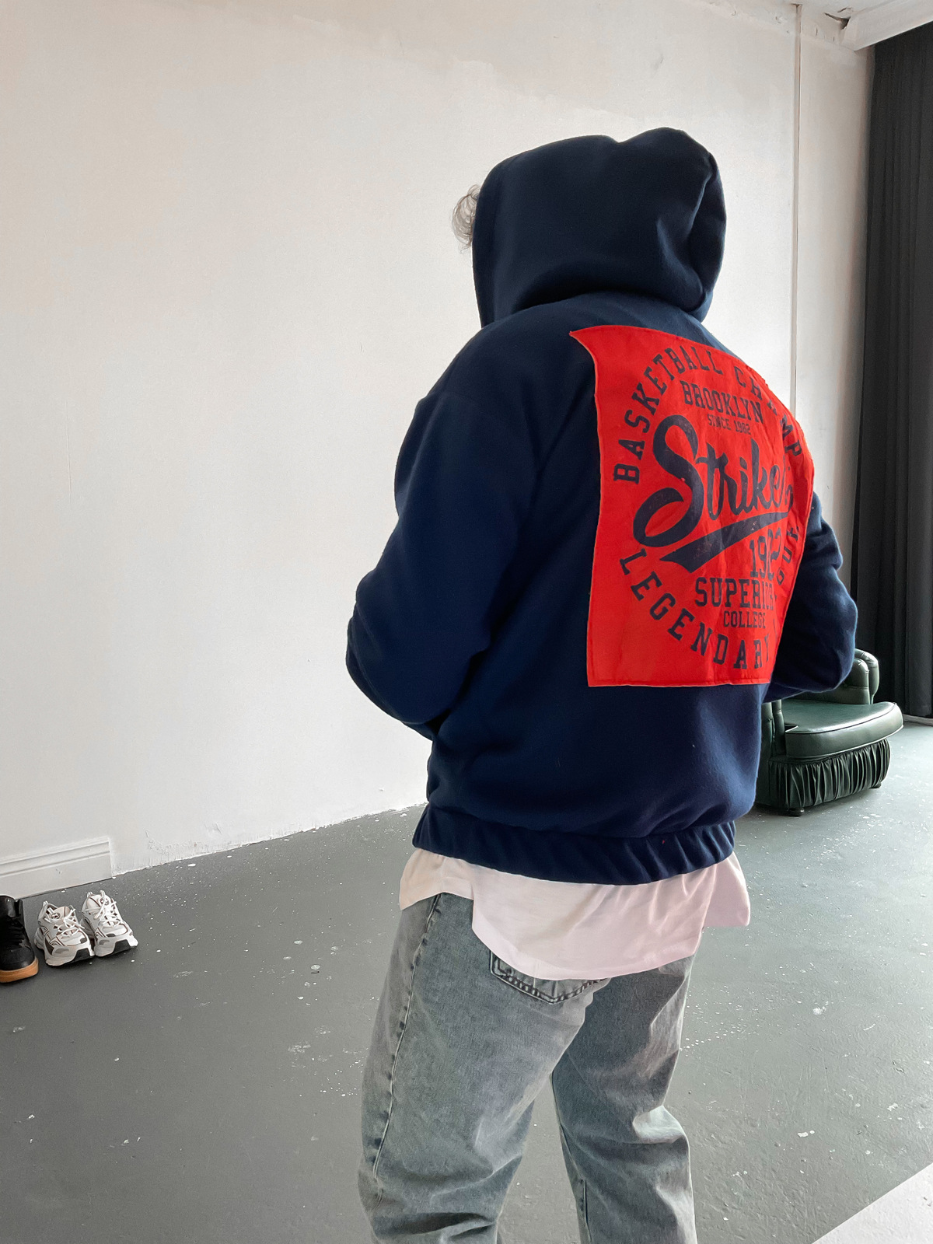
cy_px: 622
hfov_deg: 48.2
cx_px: 466
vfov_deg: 61.7
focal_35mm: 29
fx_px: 1042
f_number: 1.8
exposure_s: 1/60
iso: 125
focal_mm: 3
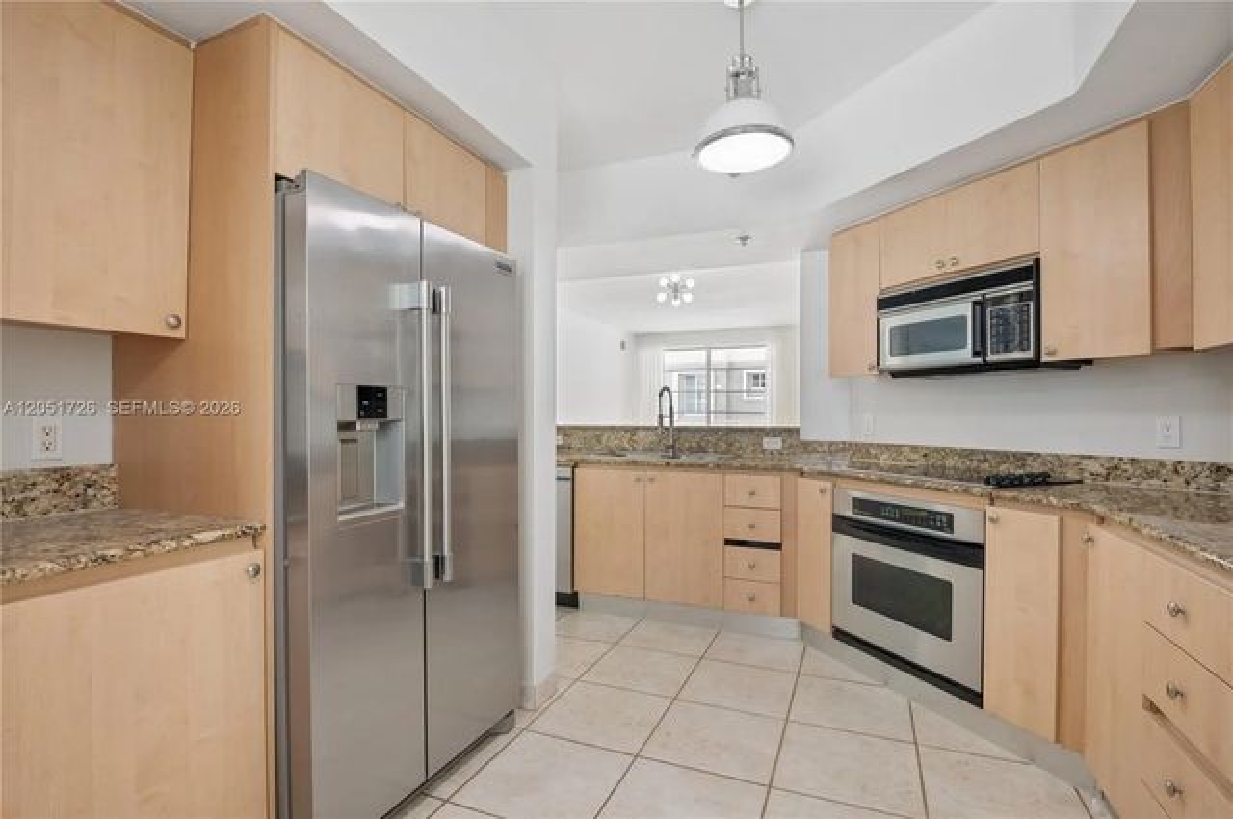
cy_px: 410
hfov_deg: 93.3
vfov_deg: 70.3
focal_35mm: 17
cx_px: 616
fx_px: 582
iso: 250
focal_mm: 17
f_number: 8
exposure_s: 1/20
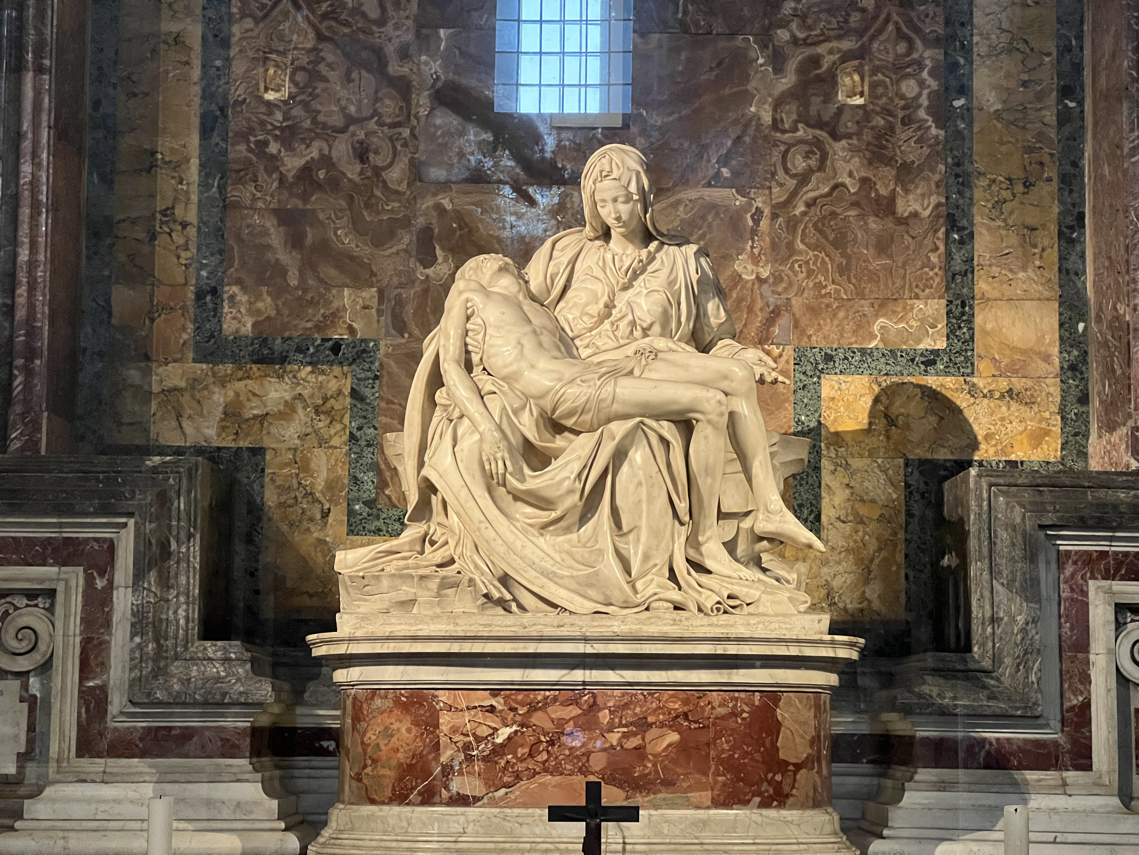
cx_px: 570
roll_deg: -0.8
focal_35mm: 77
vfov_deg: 19.1
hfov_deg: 25.3
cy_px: 428
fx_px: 2534
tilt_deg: +7.3
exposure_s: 1/42
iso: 800
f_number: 2.8
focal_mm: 9
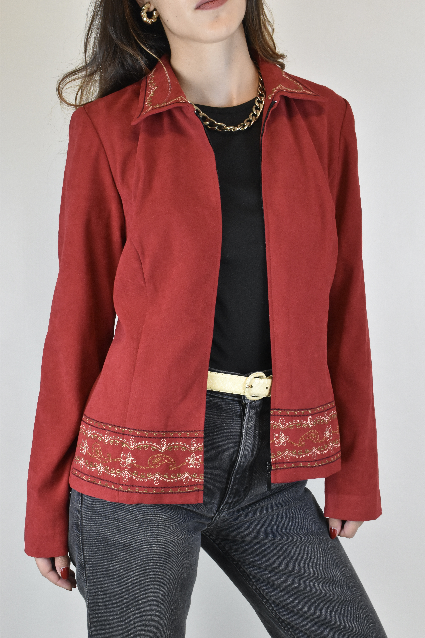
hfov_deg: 26.5
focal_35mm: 51
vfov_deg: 38.9
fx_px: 903
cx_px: 212
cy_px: 319
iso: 1600
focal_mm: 34
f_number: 13
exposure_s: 1/50
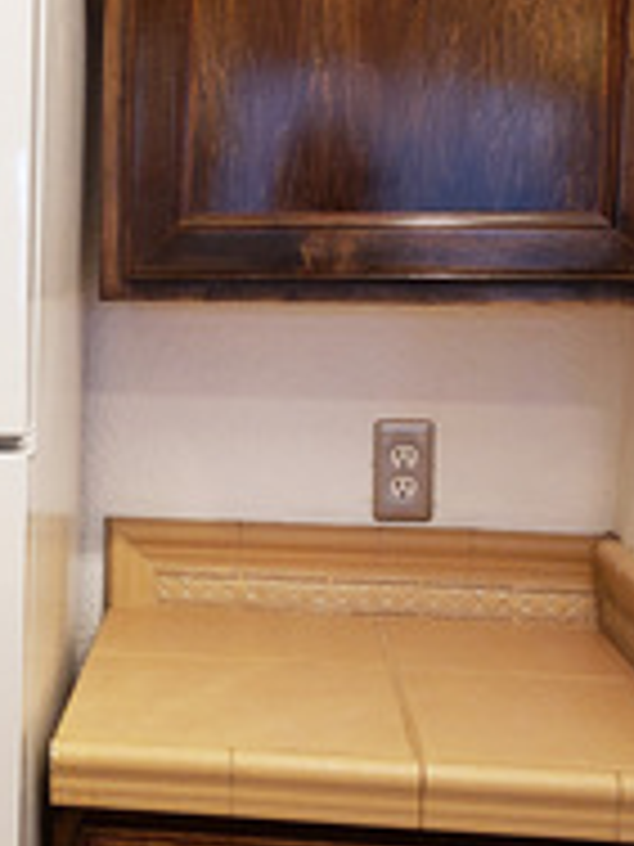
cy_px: 428
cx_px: -11
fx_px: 1685
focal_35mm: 69
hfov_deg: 20.6
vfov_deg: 28.2
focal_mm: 4.3
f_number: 2.4
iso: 160
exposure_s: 1/60
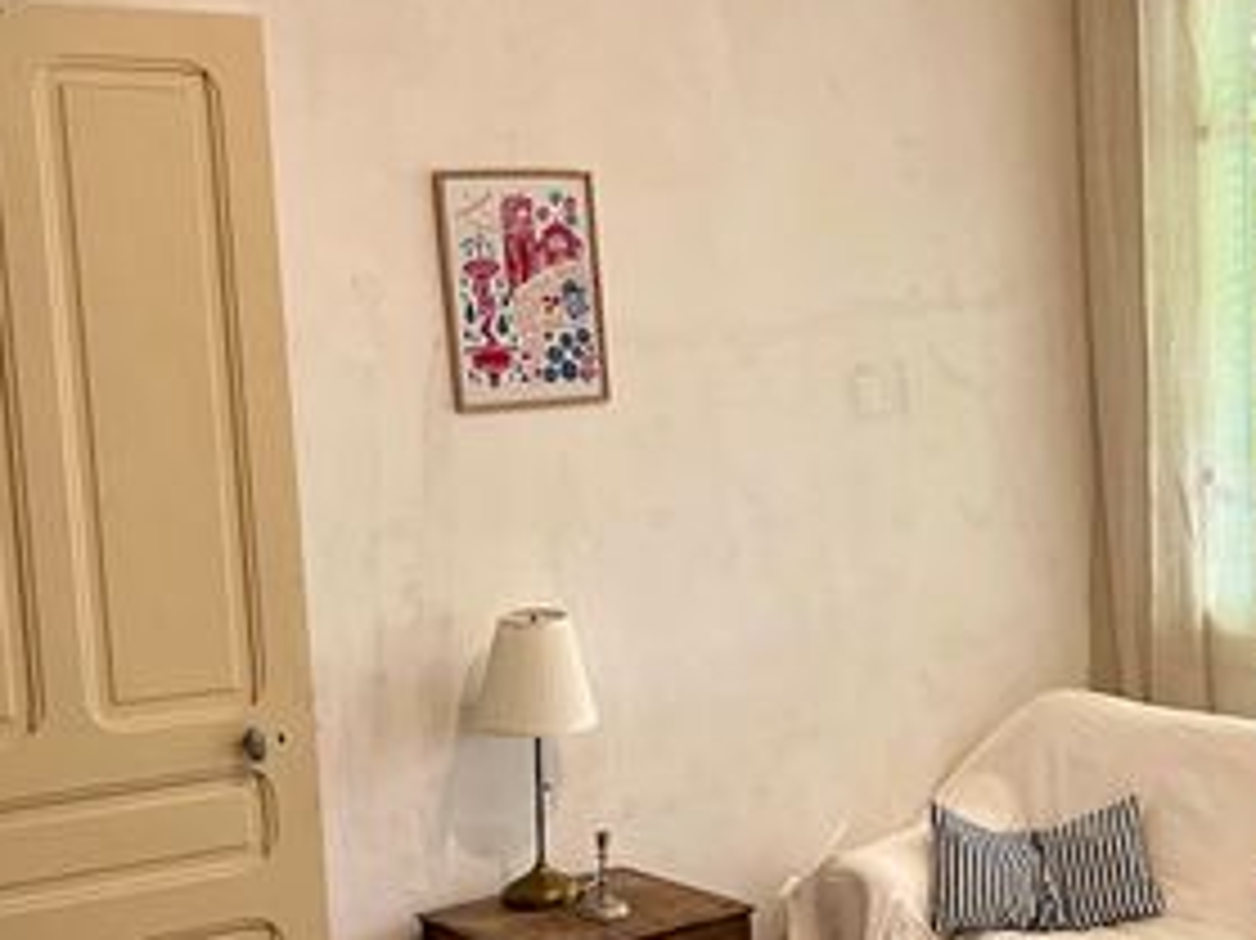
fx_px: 2031
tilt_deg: -6.7
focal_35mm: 56
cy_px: 598
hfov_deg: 33.7
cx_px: 945
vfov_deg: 26.0
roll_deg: +2.8
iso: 64
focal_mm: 5.1
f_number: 1.6
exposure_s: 1/50
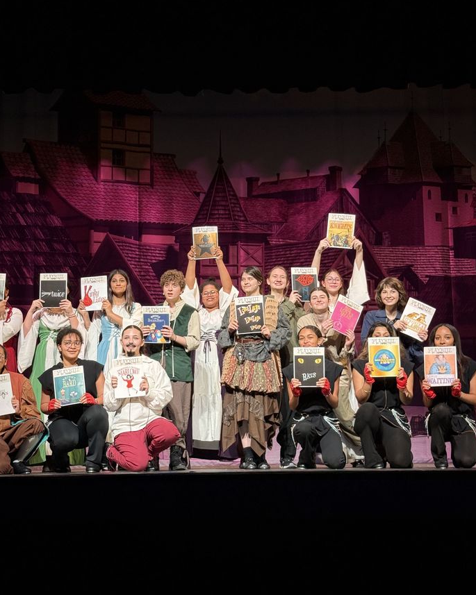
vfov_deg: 33.6
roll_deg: +0.4
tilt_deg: +9.9
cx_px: 227
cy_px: 296
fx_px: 987
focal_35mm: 56
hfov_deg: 27.1
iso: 80
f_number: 1.78
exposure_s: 1/120
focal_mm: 6.76
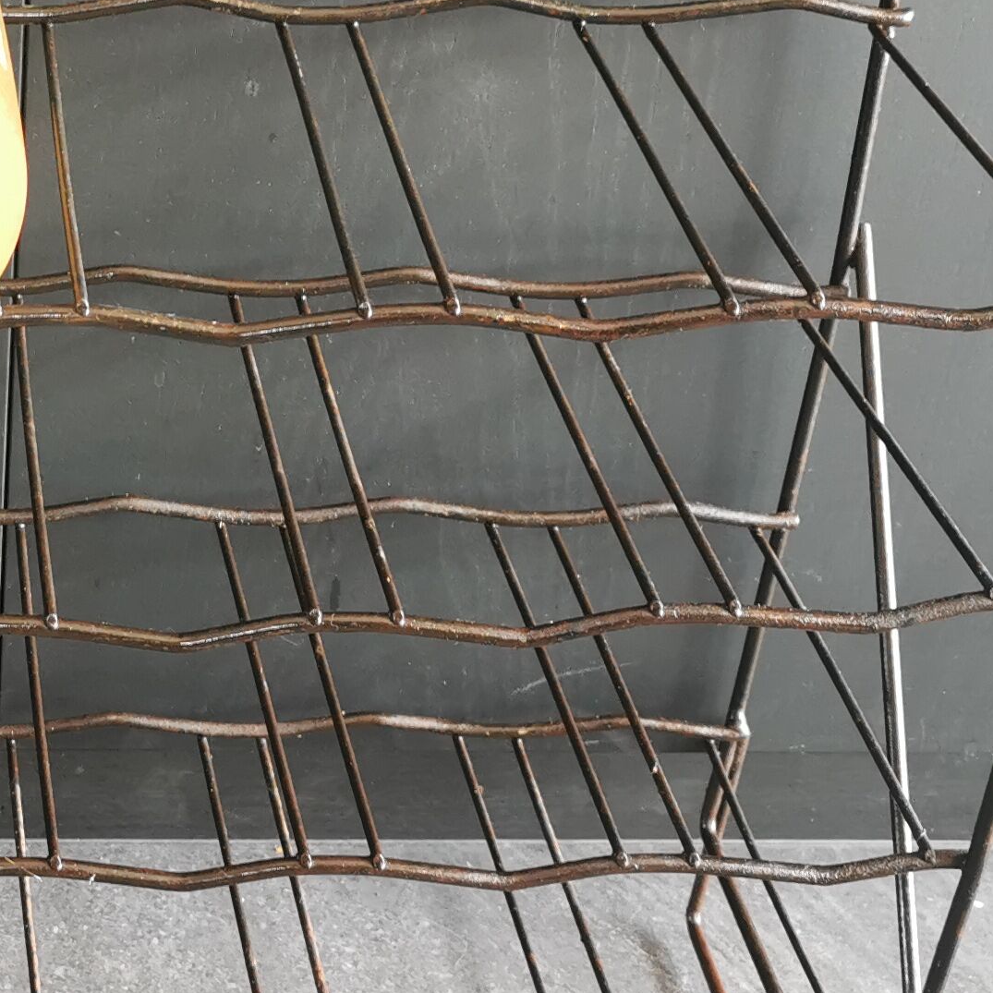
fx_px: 2629
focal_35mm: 81
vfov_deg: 21.4
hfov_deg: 20.7
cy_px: 451
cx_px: 0
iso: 160
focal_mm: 5.56
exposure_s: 1/60
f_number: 1.6
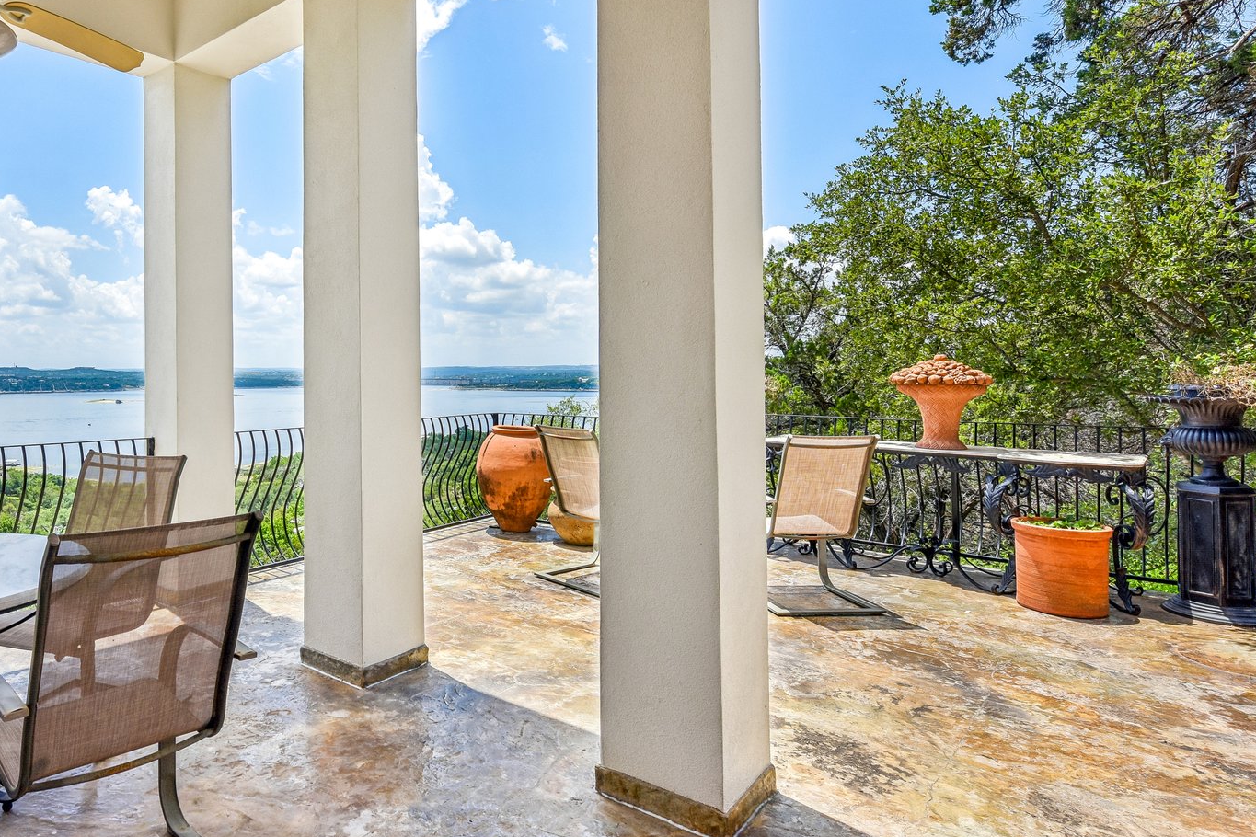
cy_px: 386
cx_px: 379
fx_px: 733
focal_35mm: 21
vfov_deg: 59.4
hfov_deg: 77.5
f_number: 8
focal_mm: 14
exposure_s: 1/320
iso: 100
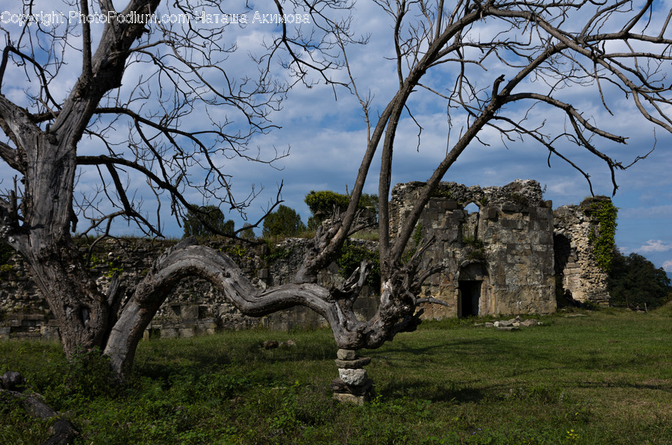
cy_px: 222
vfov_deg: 31.8
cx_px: 336
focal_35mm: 42
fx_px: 782
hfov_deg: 46.5
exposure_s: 1/250
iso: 100
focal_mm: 28
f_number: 9
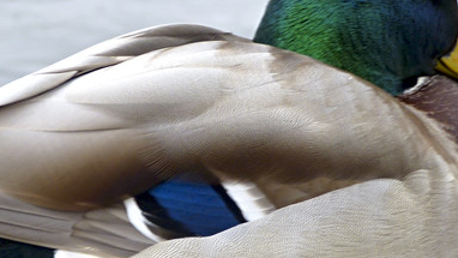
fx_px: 5004
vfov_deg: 3.0
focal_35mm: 412
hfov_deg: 5.2
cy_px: 182
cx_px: 135
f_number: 3.7
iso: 100
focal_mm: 29
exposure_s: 1/30
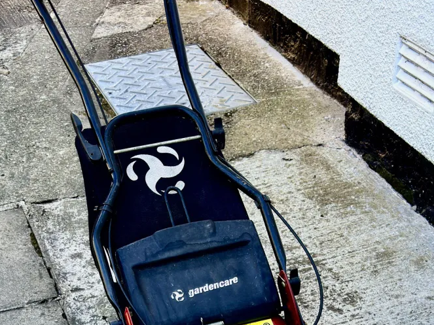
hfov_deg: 49.0
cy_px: 173
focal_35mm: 38
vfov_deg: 37.7
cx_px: 209
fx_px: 476
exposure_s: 1/208
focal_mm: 6.76
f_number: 1.78
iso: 64
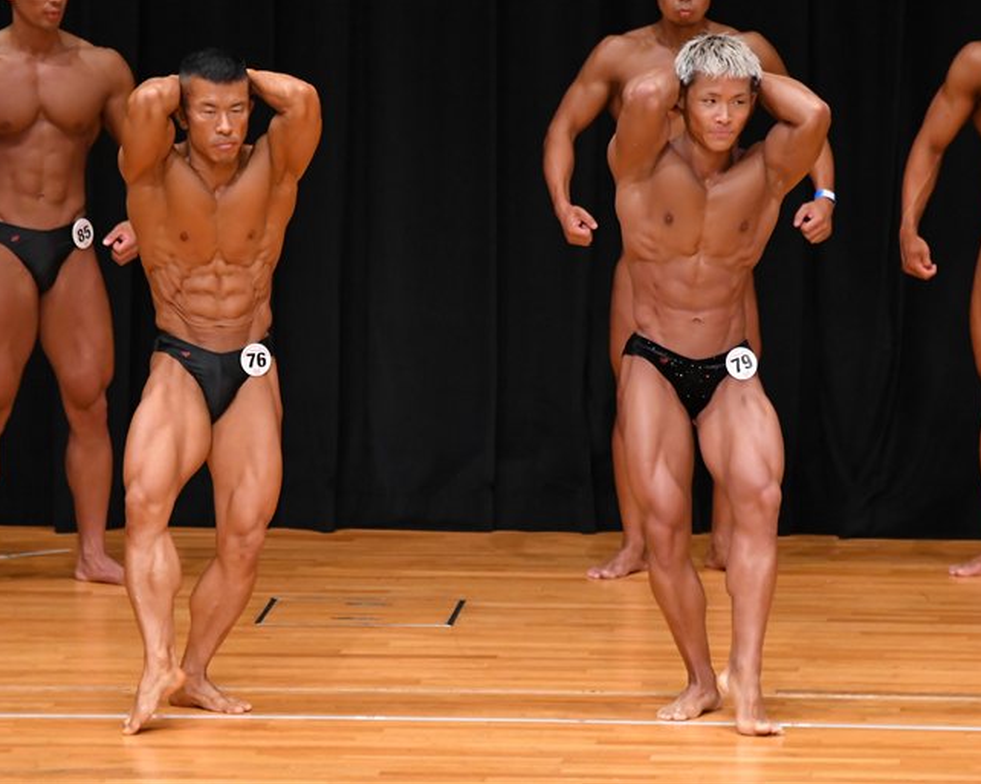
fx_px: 9867
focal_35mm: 340
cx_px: 441
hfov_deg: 5.7
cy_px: 391
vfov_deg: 4.5
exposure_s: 1/400
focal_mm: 200
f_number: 5.6
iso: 4000
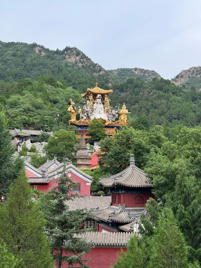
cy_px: 134
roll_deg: +0.1
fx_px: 372
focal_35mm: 48
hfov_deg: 30.3
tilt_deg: +7.5
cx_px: 100
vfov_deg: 39.7
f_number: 1.78
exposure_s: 1/488
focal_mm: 6.76
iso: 64
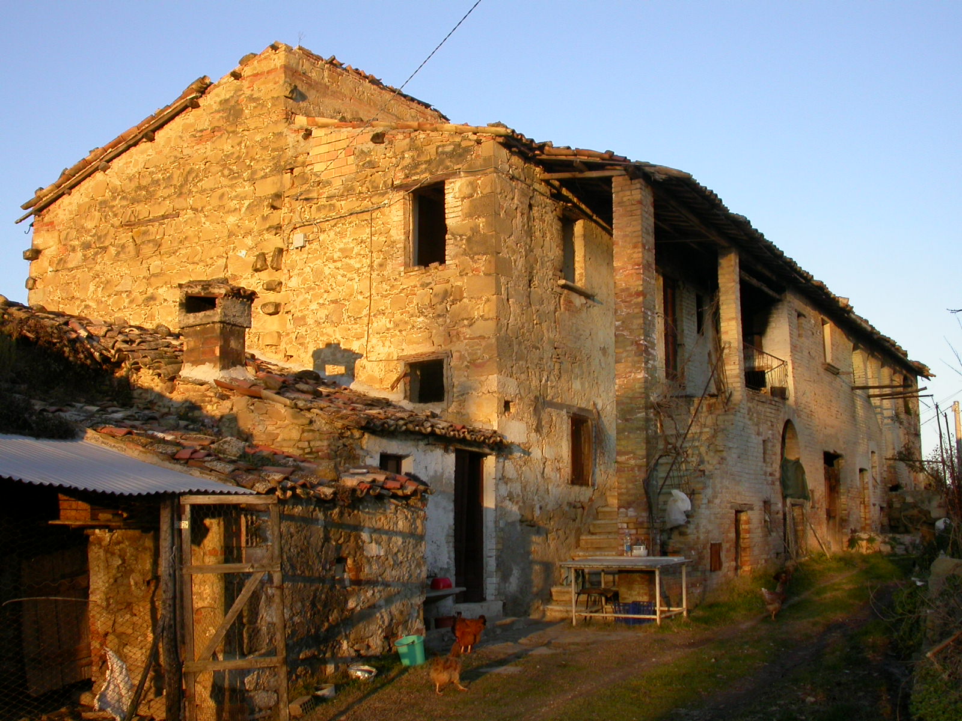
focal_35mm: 38
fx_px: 1056
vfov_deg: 37.7
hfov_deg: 49.0
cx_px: 481
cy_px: 360
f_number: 5.3
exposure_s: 1/172
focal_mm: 7.85
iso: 100
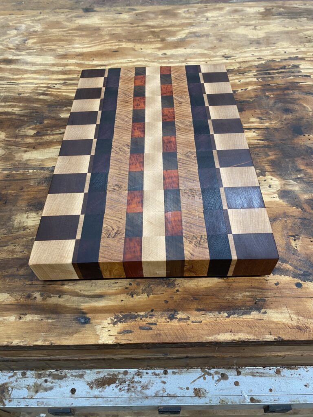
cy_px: 208
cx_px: 156
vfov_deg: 67.3
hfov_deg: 53.1
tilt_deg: -51.4
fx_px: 313
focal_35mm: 26
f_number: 1.8
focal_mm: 4.25
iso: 125
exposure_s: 1/60
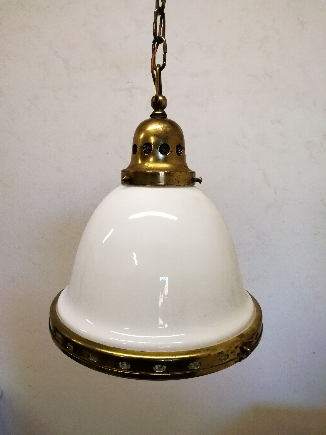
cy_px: 218
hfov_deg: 56.8
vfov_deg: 71.6
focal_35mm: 24
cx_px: 163
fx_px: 301
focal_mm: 2.38
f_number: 2.2
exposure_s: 1/100
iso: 100
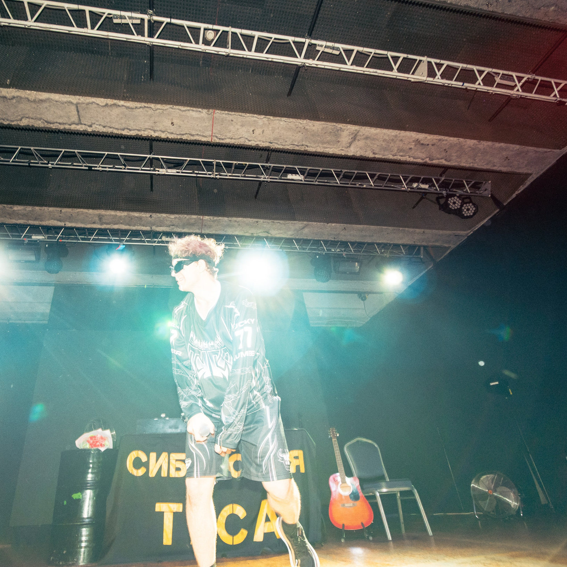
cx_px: 220
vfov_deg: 80.7
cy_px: 296
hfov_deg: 79.5
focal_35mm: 18
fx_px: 334
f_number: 2.8
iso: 2000
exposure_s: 1/30
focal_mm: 9
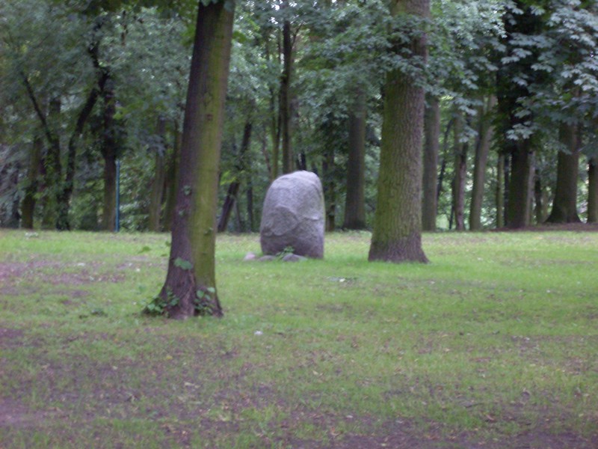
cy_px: 224
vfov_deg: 13.0
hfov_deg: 17.3
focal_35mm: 114
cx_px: 299
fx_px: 1969
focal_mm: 18.9
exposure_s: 1/8
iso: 200
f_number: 5.2
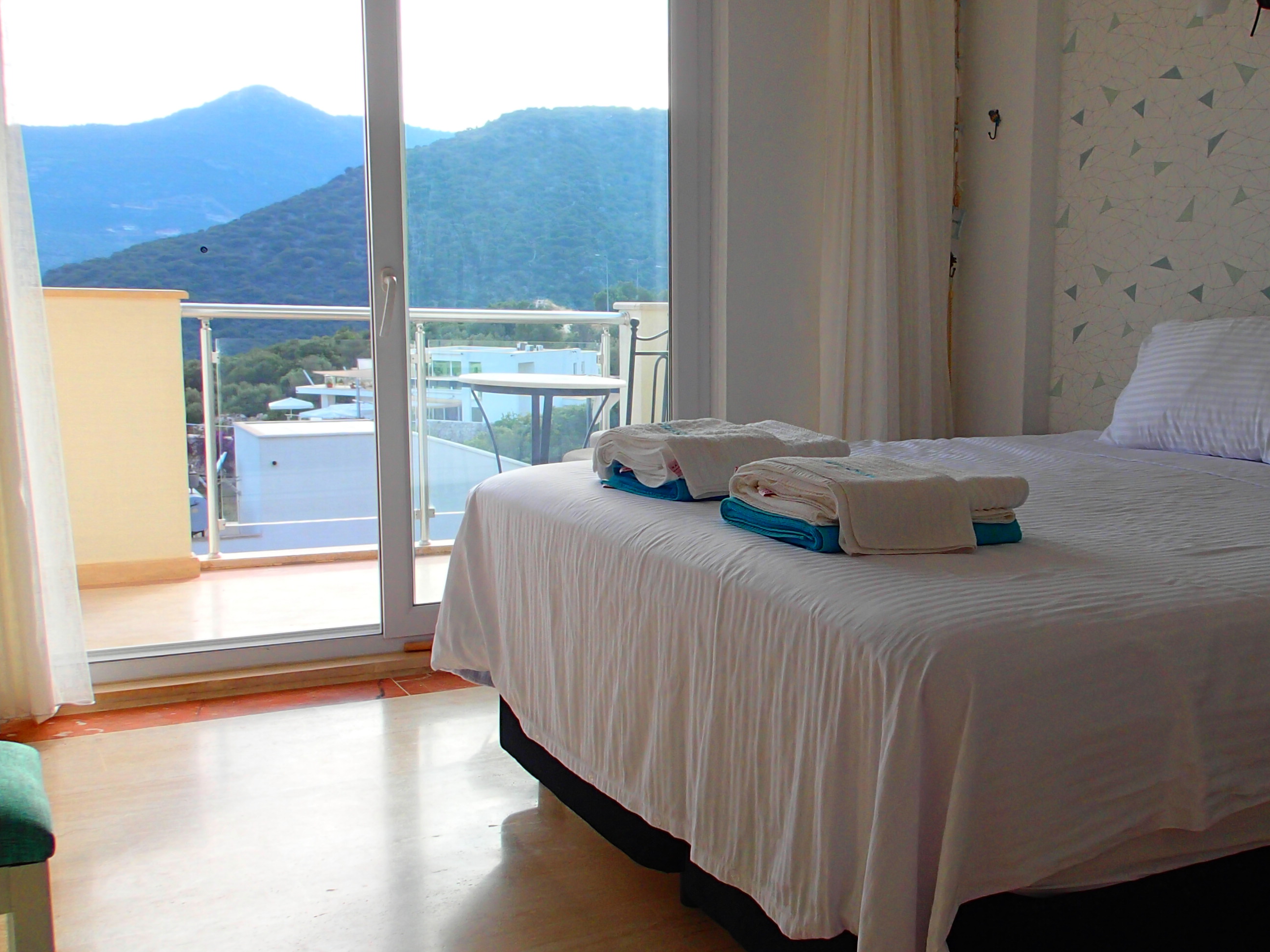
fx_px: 1394
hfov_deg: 48.3
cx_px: 822
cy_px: 534
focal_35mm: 38
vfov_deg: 37.7
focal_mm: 4.5
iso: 100
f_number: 2.8
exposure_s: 1/250
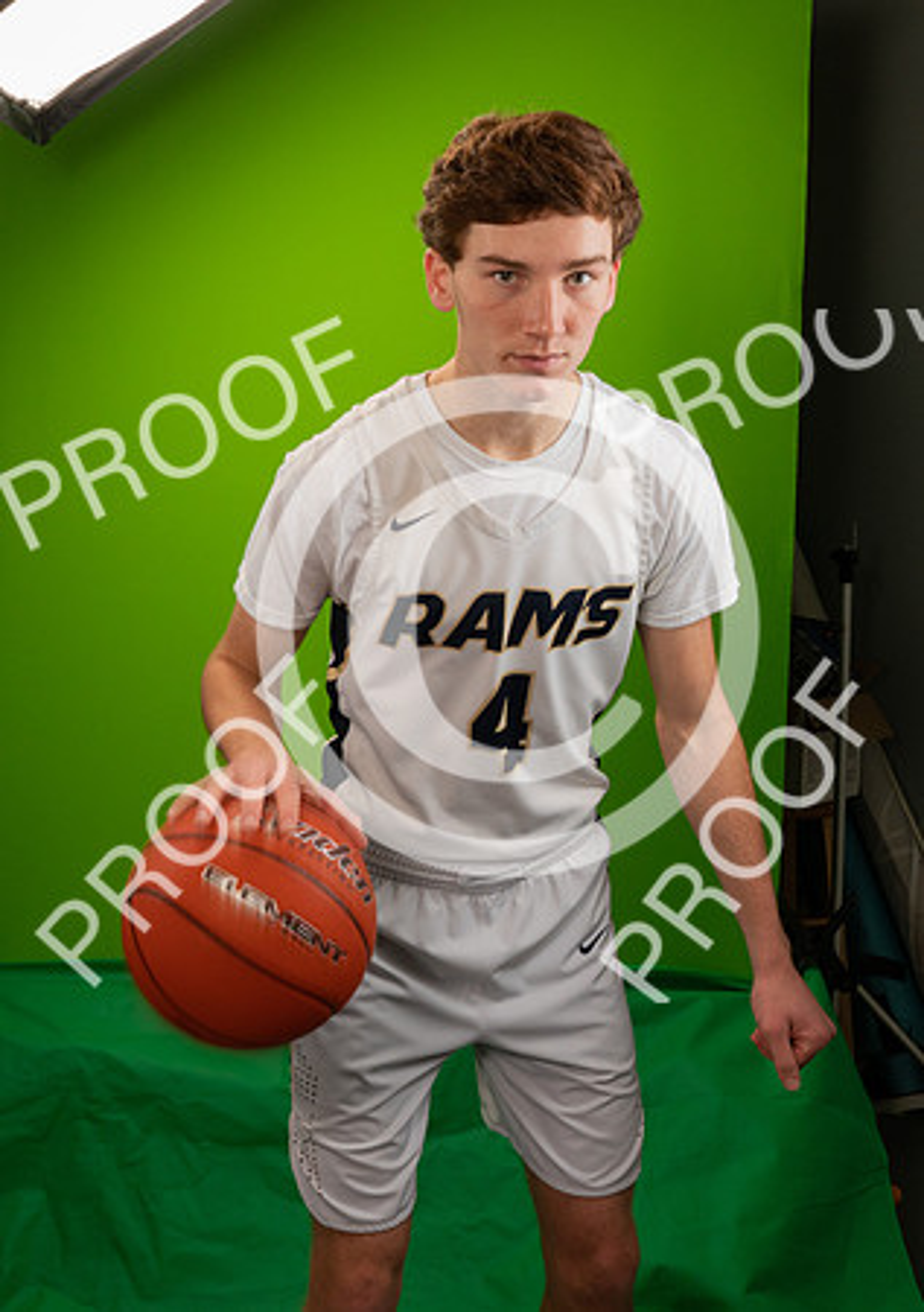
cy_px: 633
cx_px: 279
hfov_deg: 30.6
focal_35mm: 45
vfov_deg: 42.9
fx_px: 1669
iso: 800
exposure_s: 1/60
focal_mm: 24
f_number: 20
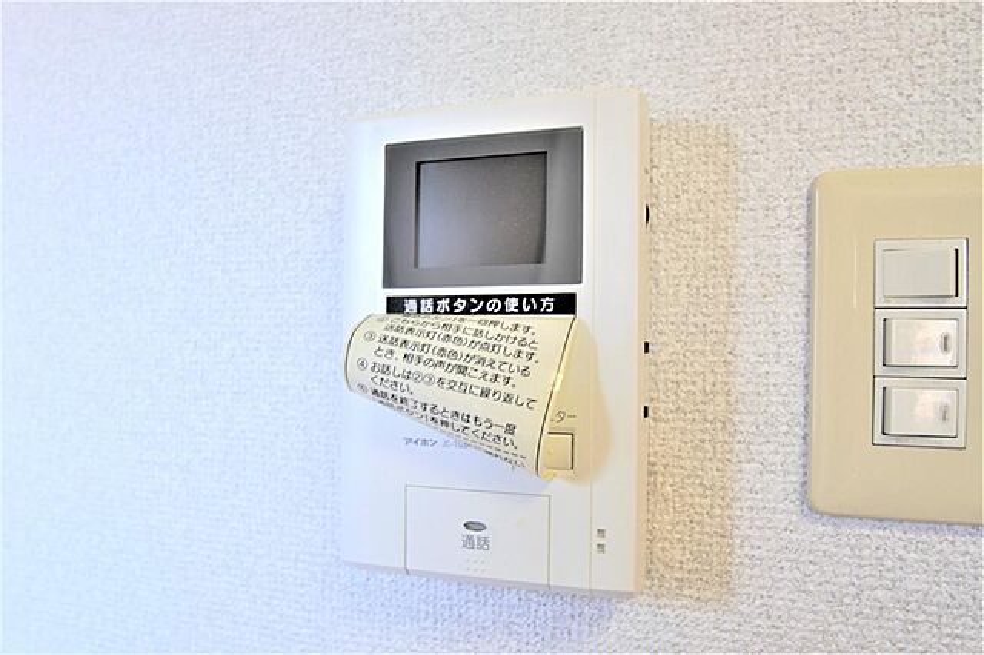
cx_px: 492
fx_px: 738
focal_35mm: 27
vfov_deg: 47.9
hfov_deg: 67.4
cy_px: 328
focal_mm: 18
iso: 100
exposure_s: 1/30
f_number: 4.5
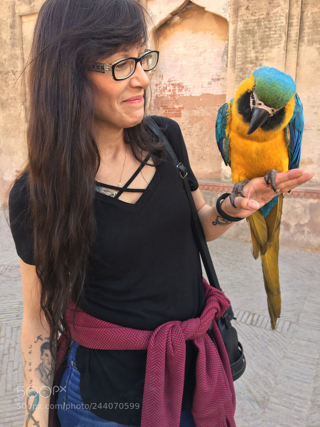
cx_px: 160
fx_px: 357
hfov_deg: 48.2
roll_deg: +0.6
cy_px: 214
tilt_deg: -9.0
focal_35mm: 29
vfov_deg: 61.7
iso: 25
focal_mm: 4.15
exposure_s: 1/109
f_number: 2.2
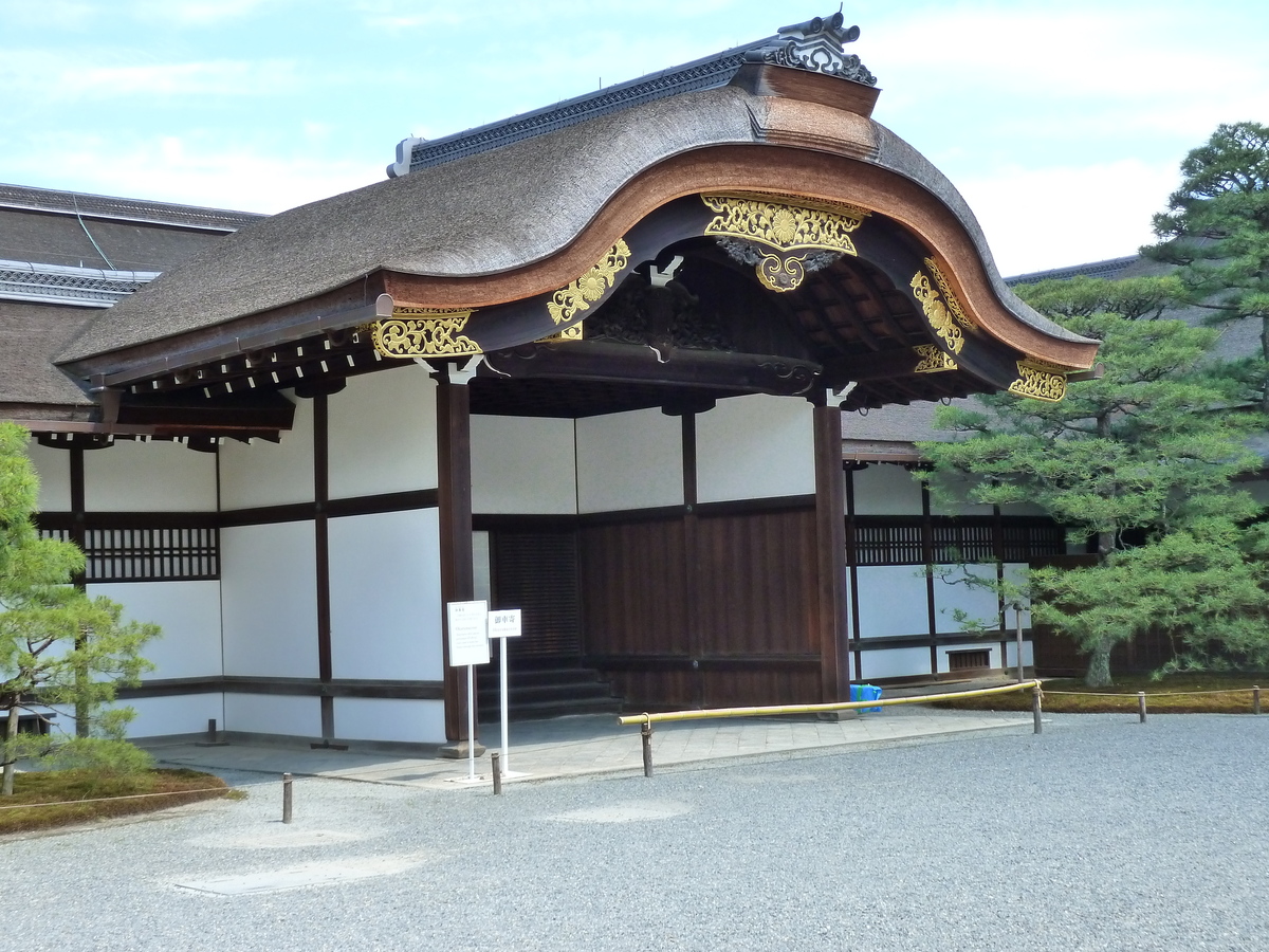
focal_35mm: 52
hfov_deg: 36.8
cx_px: 634
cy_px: 476
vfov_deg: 28.0
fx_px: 1906
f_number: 3.8
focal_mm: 8.5
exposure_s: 1/250
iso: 200
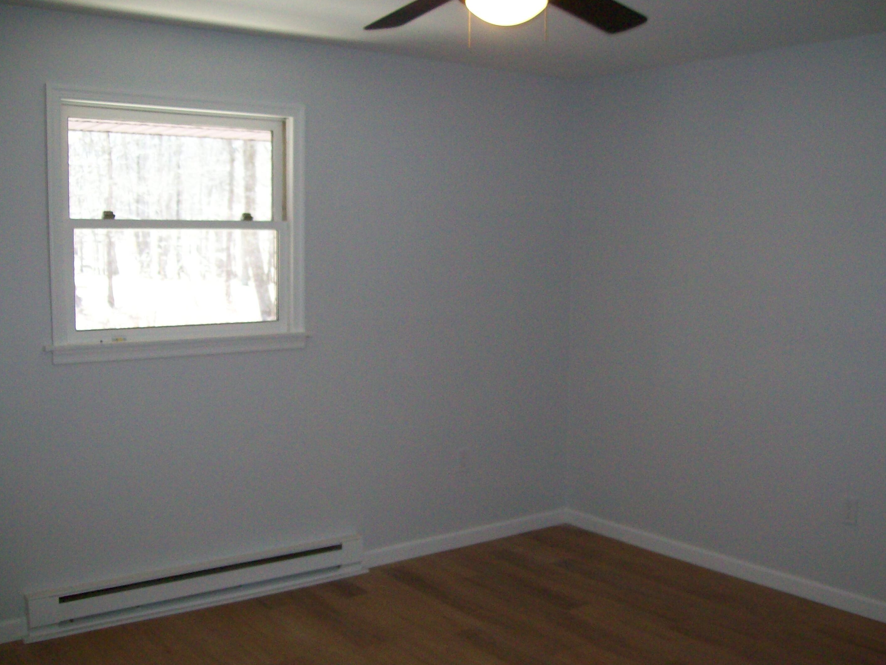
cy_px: 342
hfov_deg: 49.0
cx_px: 460
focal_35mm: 38
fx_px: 973
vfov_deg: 37.7
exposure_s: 1/64
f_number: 2.7
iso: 200
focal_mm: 6
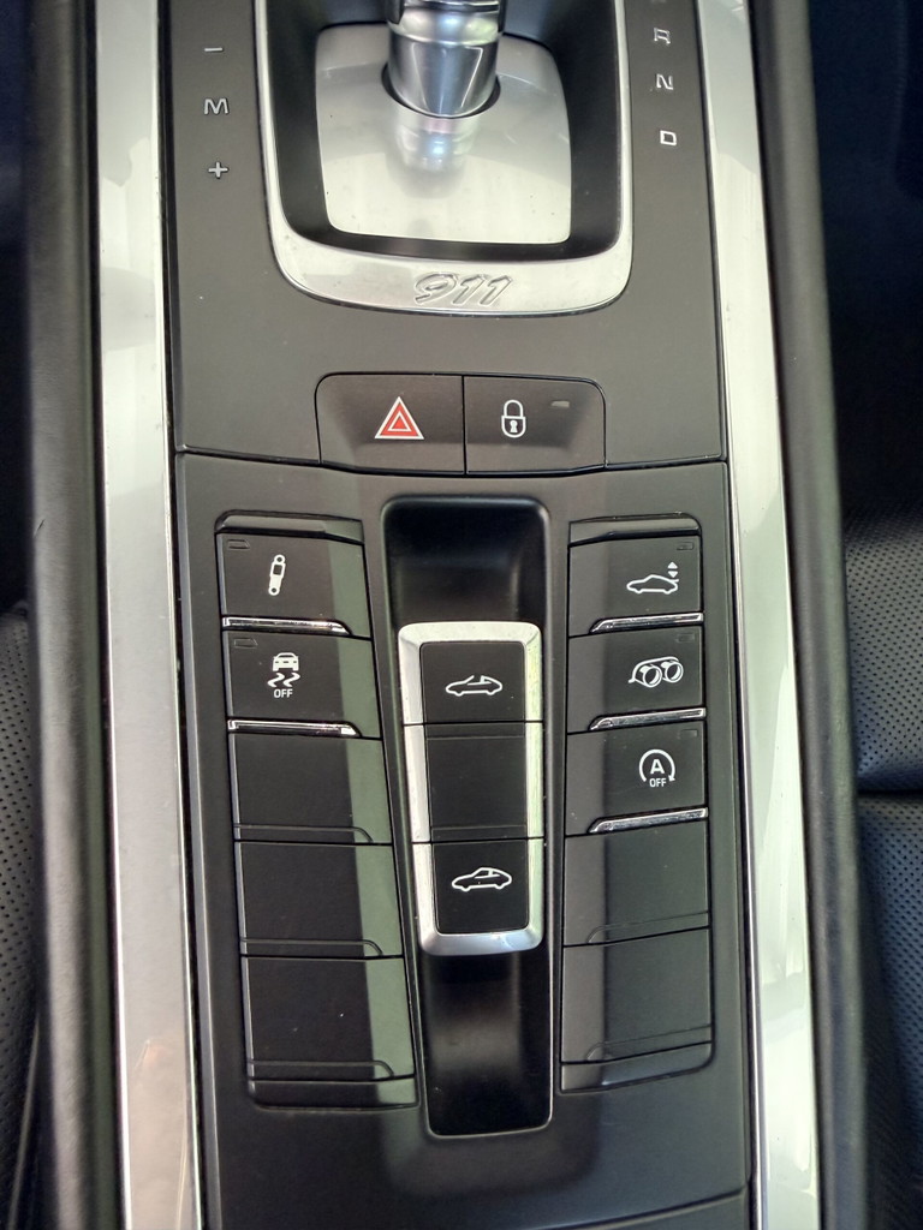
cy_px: 615
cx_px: 462
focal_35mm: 24
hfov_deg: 56.8
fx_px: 853
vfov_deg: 71.6
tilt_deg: -58.9
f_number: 2.2
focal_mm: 2.22
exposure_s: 1/79
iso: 320
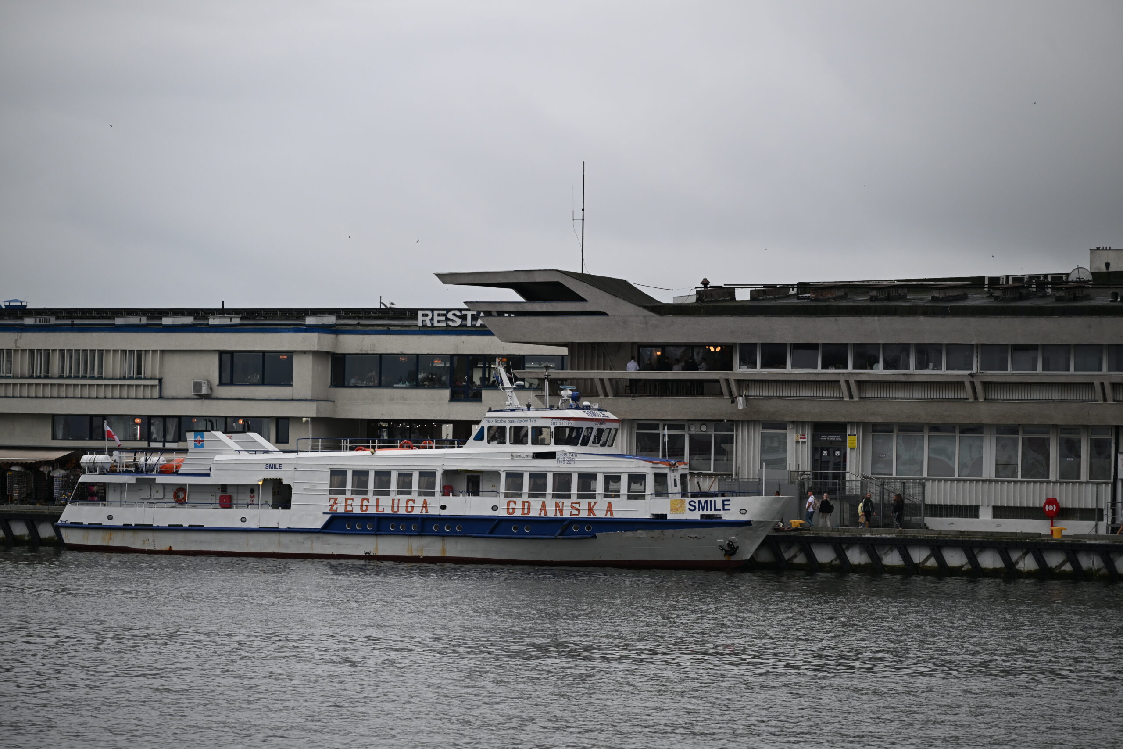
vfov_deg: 11.4
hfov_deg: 17.1
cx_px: 562
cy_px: 374
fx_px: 3743
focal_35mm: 120
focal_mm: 120
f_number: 4
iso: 400
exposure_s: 1/400
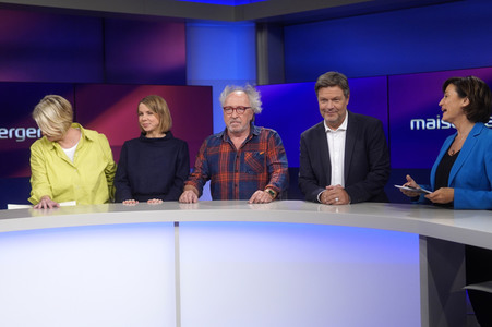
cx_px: 246
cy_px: 164
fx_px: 615
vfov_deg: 29.8
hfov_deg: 43.6
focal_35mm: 45
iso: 640
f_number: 1.4
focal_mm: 30
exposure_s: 1/800
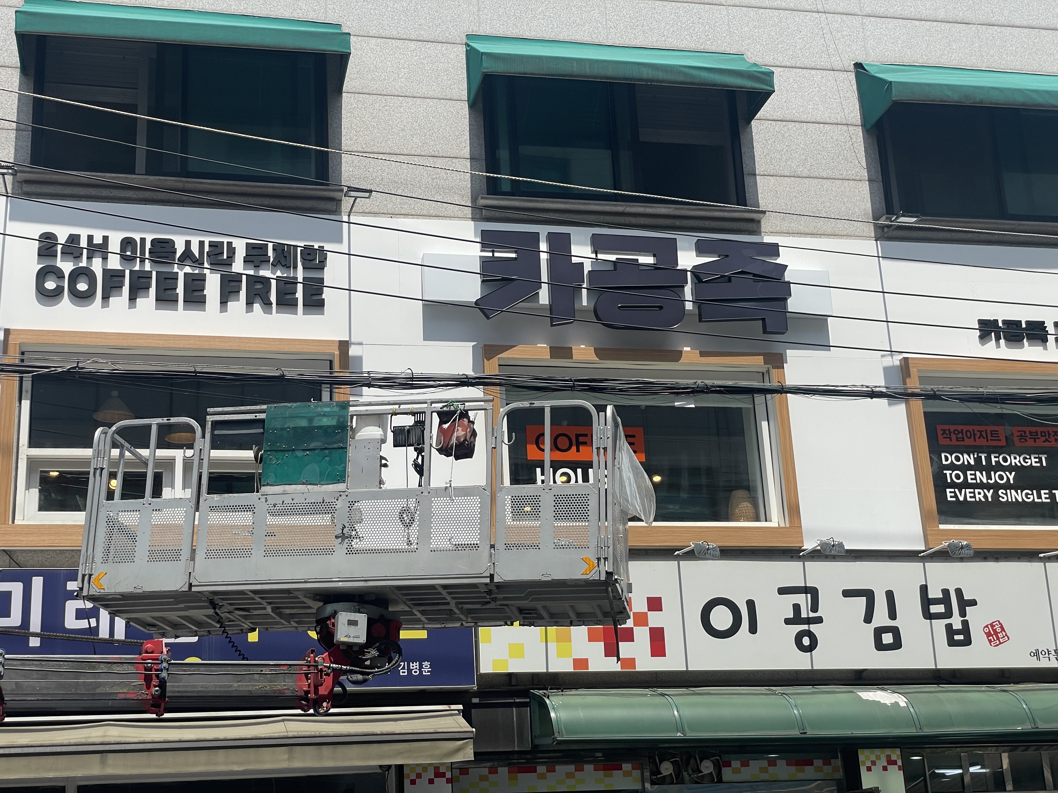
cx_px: 529
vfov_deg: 28.0
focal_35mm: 52
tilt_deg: +18.3
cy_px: 396
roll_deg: +2.8
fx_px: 1589
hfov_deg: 36.8
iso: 25
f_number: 2
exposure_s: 1/1916
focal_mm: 6
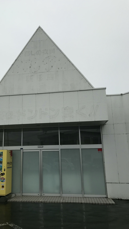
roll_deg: -0.2
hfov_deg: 37.4
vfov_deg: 62.6
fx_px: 189
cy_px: 114
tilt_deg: +14.0
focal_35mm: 31
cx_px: 44
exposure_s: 1/389
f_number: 1.8
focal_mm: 3.99
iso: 20
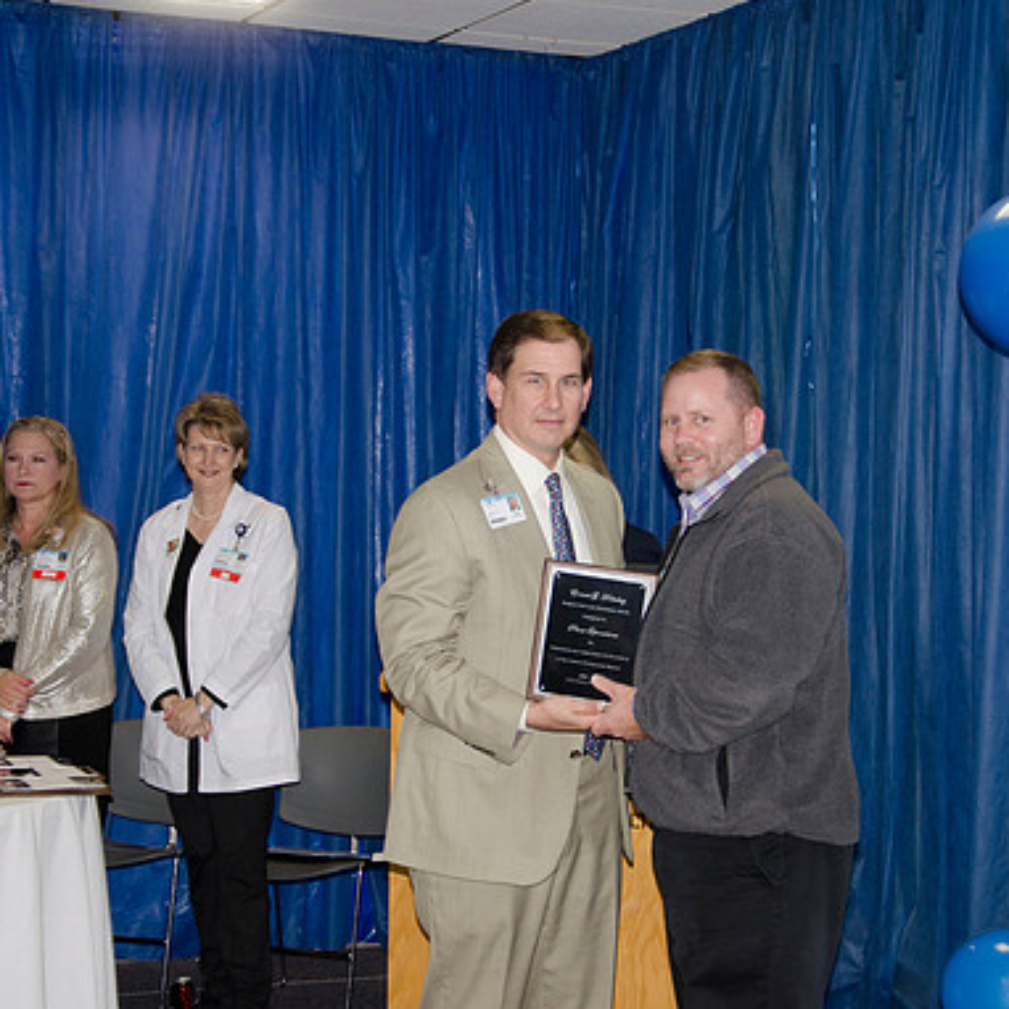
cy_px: 504
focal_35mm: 87
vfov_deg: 19.9
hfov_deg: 19.9
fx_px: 2869
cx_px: 523
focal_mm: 45
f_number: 4.8
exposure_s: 1/60
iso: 400
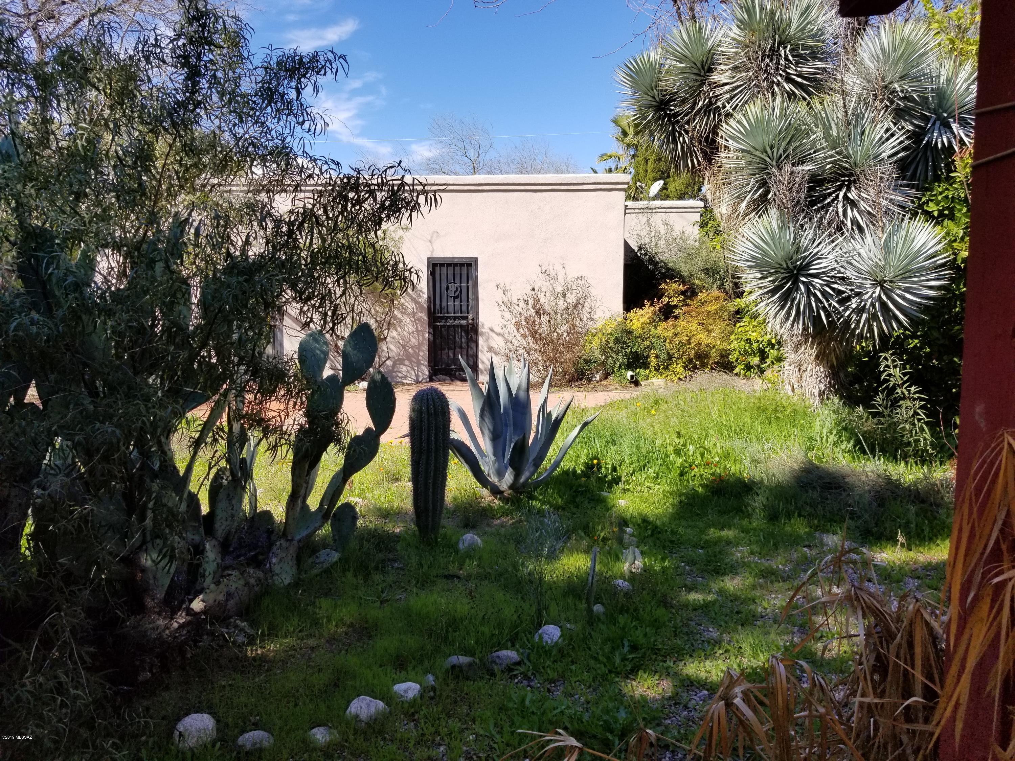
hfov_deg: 67.3
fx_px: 762
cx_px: 508
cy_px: 380
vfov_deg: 53.1
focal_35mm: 26
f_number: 1.7
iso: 50
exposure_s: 1/1572
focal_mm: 4.25
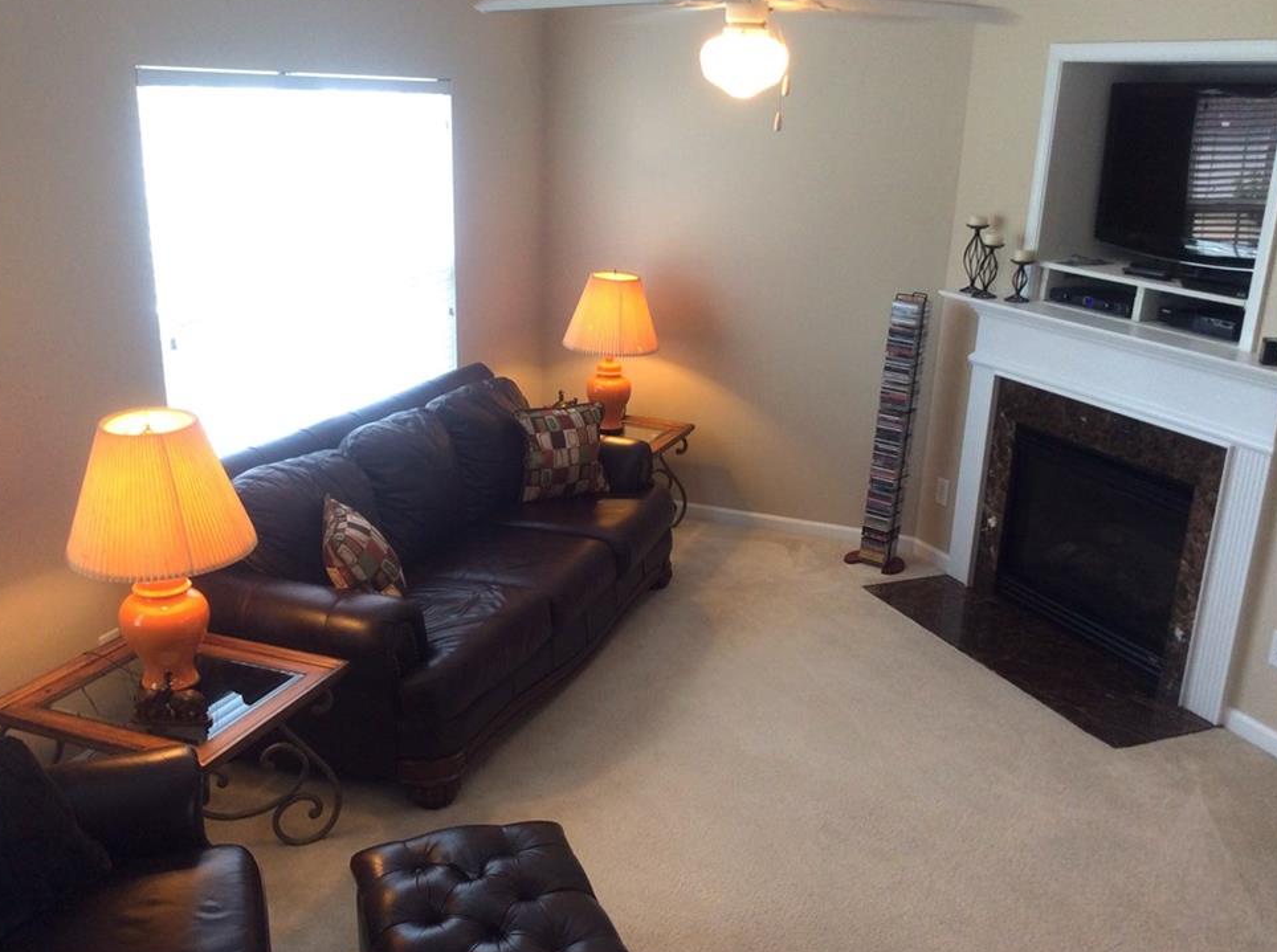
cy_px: 497
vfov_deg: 41.6
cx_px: 637
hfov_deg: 54.0
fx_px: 1252
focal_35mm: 34
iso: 32
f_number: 2.4
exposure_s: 1/30
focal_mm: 3.3
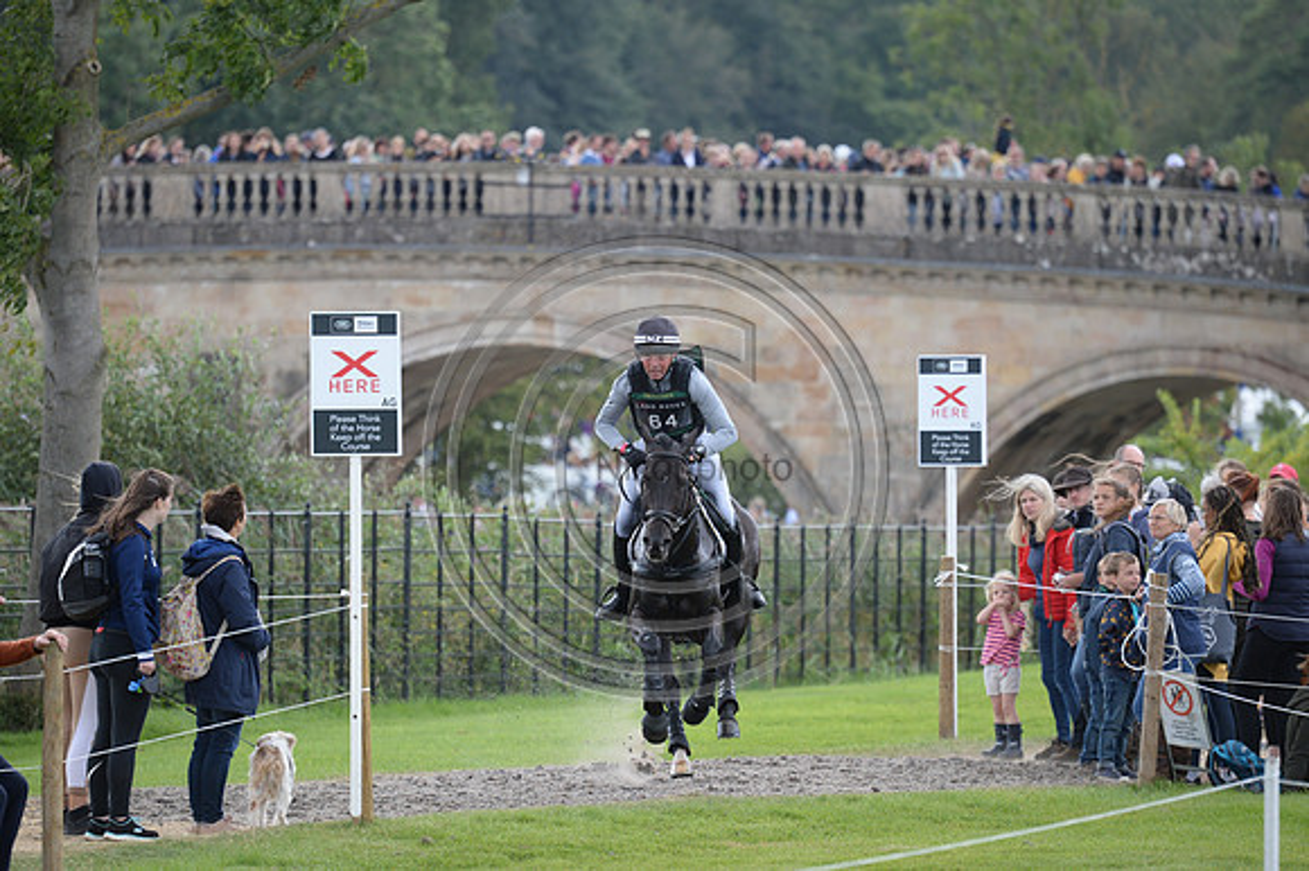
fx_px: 12355
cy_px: 436
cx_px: 654
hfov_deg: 6.1
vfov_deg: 4.0
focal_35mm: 340
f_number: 5.6
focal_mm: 340
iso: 800
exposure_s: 1/640
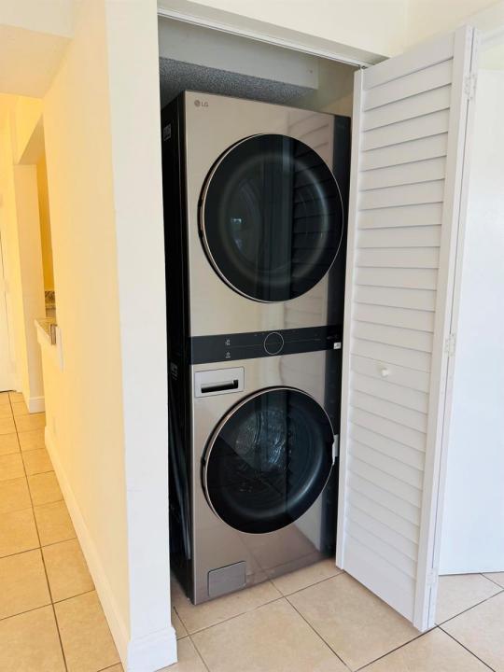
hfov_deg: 56.8
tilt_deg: -10.1
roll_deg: +0.1
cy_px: 336
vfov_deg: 71.6
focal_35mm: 24
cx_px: 252
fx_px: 466
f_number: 1.78
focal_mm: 6.76
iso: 125
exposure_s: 1/60
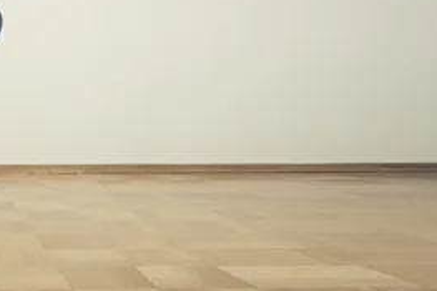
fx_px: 898
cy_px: -14
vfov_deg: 17.9
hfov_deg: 25.7
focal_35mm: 74
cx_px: -23
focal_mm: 22
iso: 100
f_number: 10
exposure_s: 1/100
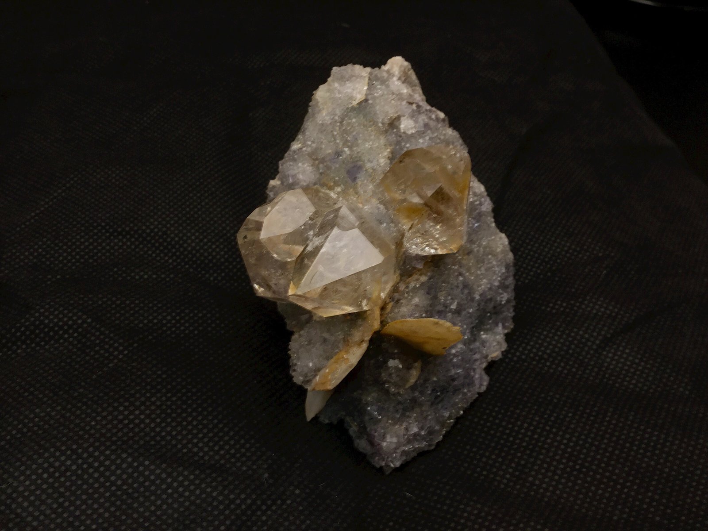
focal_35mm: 31
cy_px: 266
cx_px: 354
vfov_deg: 45.4
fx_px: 634
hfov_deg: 58.4
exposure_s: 1/100
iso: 40
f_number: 2.4
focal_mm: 3.3
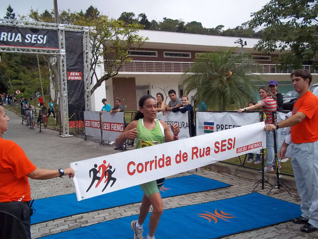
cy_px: 120
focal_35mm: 36
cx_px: 159
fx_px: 331
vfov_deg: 39.7
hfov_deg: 51.4
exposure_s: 1/160
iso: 80
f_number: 8
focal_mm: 6.5
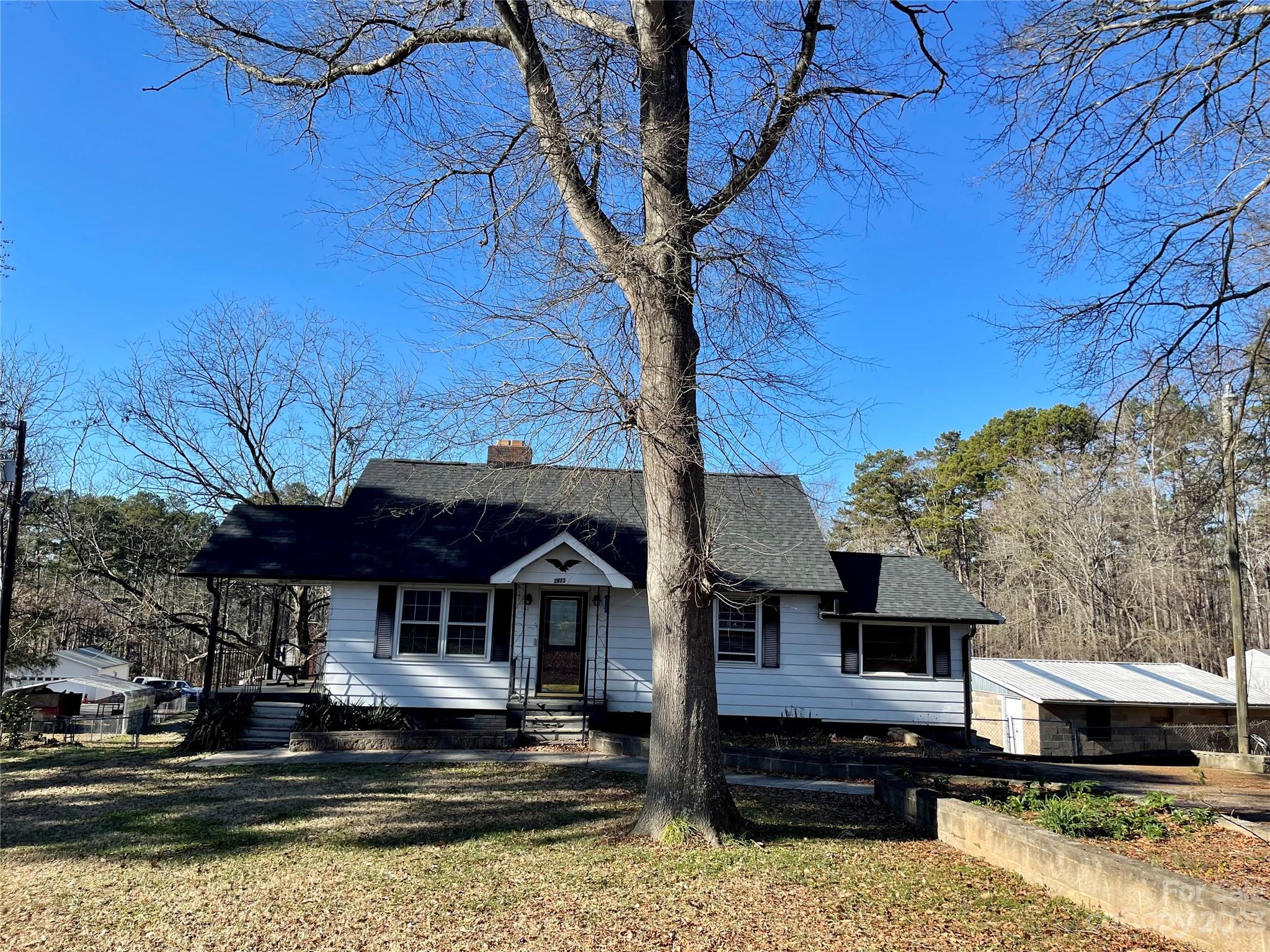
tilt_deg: +9.3
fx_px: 954
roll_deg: -1.2
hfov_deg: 67.3
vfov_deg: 53.1
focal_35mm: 26
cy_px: 476
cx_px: 635
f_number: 1.6
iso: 32
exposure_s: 1/1887
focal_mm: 4.2
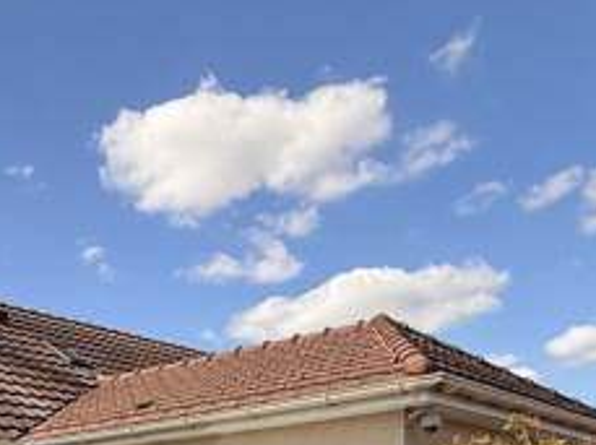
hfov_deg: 34.1
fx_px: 842
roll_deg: +2.7
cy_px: 588
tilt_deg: -1.7
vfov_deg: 25.3
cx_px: -49
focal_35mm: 49
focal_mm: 2.22
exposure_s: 1/1534
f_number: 2.2
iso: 50
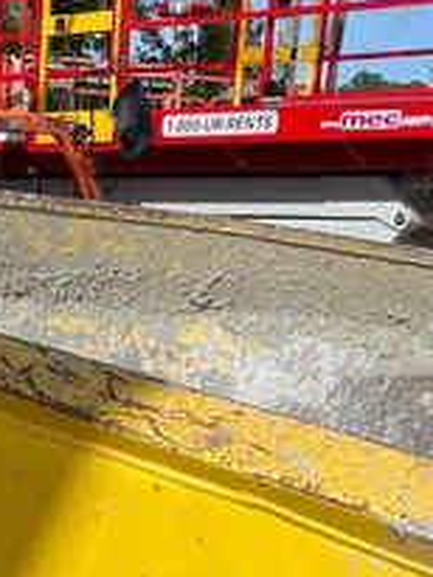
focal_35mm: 93
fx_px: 1549
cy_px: 781
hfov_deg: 15.5
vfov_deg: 19.2
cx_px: -53
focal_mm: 4.2
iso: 32
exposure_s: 1/4651
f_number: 1.6
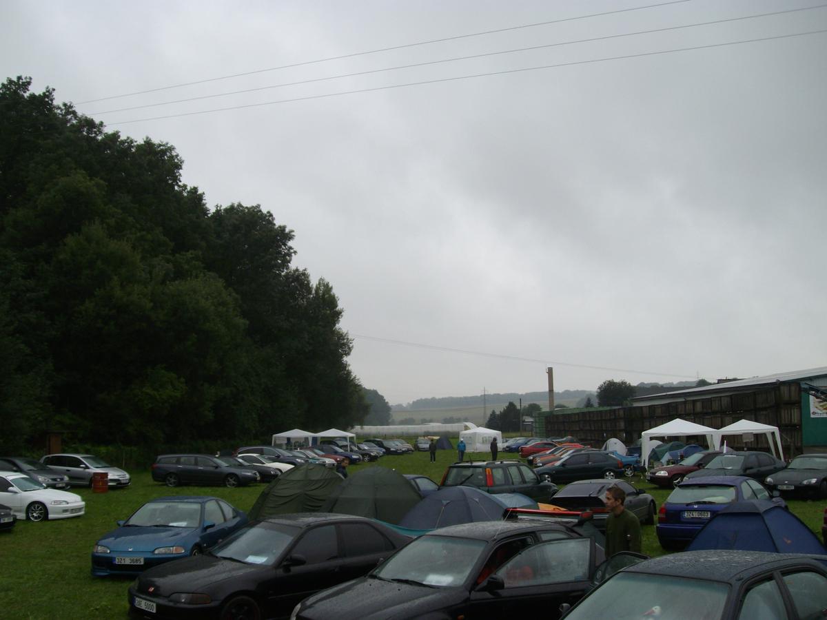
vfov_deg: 39.7
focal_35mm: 36
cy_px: 310
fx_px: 860
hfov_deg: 51.4
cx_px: 414
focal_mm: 6
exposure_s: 1/320
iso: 80
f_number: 2.7
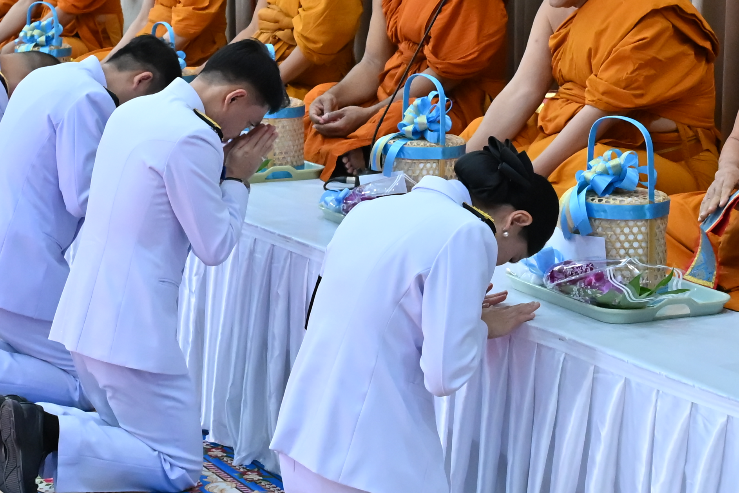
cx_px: 331
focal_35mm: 93
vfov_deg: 14.6
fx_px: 1909
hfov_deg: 21.9
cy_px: 120
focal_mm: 29
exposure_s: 1/160
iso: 3200
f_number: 4
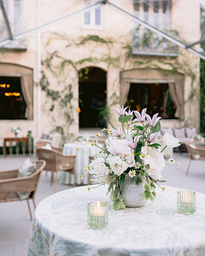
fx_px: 303
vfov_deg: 45.8
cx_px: 102
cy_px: 126
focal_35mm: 40
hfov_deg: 37.3
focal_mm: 35
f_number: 4
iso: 400
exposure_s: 1/125
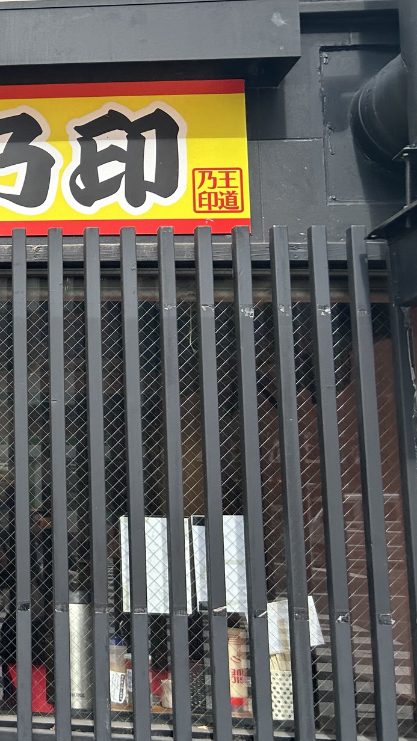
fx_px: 904
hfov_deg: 22.4
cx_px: -166
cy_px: 340
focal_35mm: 46
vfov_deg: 44.5
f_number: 1.5
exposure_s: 1/786
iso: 50
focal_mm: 5.7
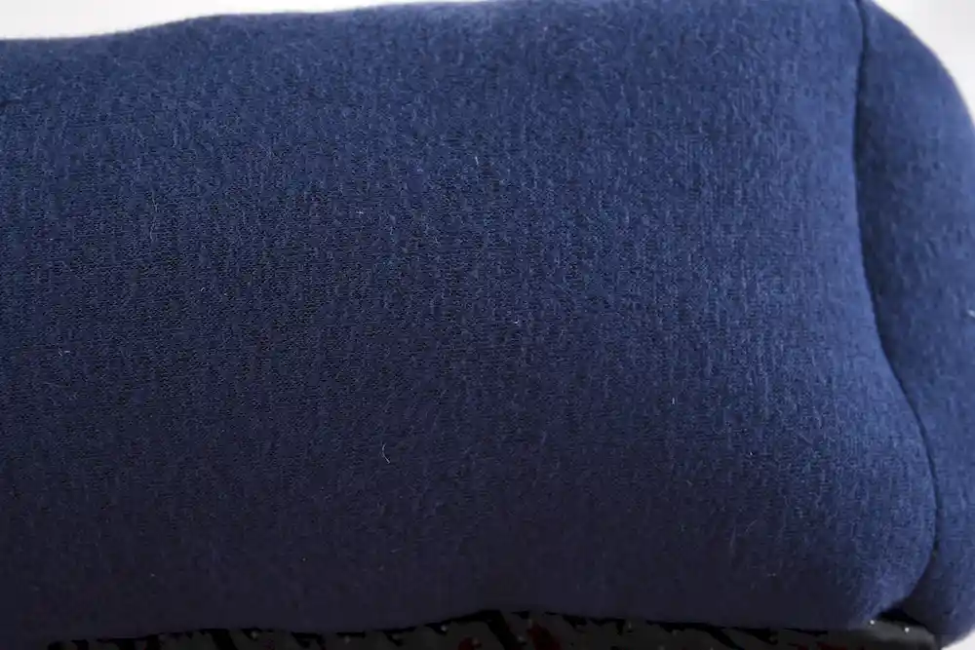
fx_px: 1625
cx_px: 488
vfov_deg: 22.6
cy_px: 325
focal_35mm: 60
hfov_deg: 33.4
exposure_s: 1/125
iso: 200
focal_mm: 60
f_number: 10
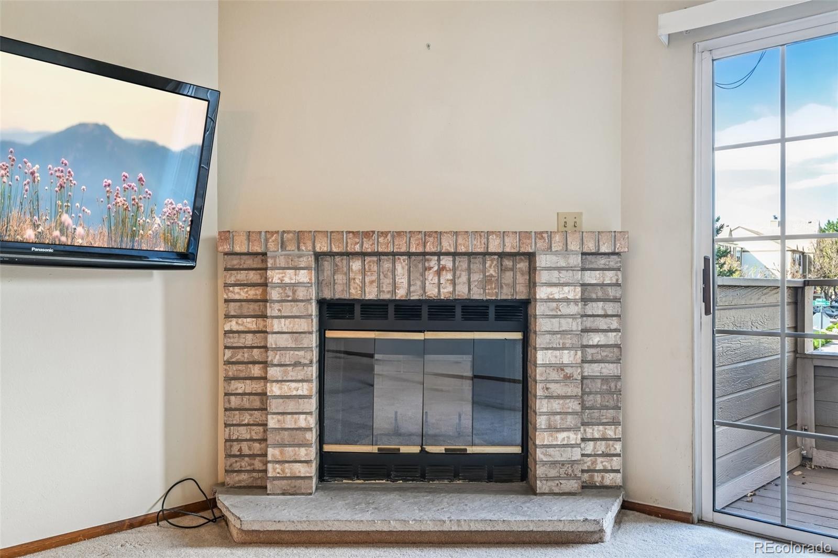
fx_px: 698
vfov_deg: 43.6
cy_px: 279
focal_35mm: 30
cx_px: 419
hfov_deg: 61.9
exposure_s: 1/4
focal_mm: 30
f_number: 11
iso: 400
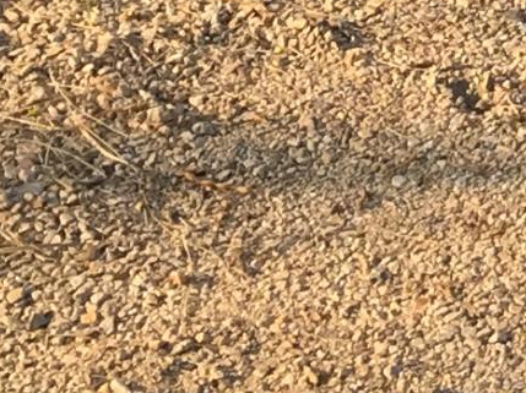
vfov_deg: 6.5
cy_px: -894
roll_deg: -3.0
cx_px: 1091
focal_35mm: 203
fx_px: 3082
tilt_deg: -7.5
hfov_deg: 9.1
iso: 32
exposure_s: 1/746
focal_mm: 4.15
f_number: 2.2
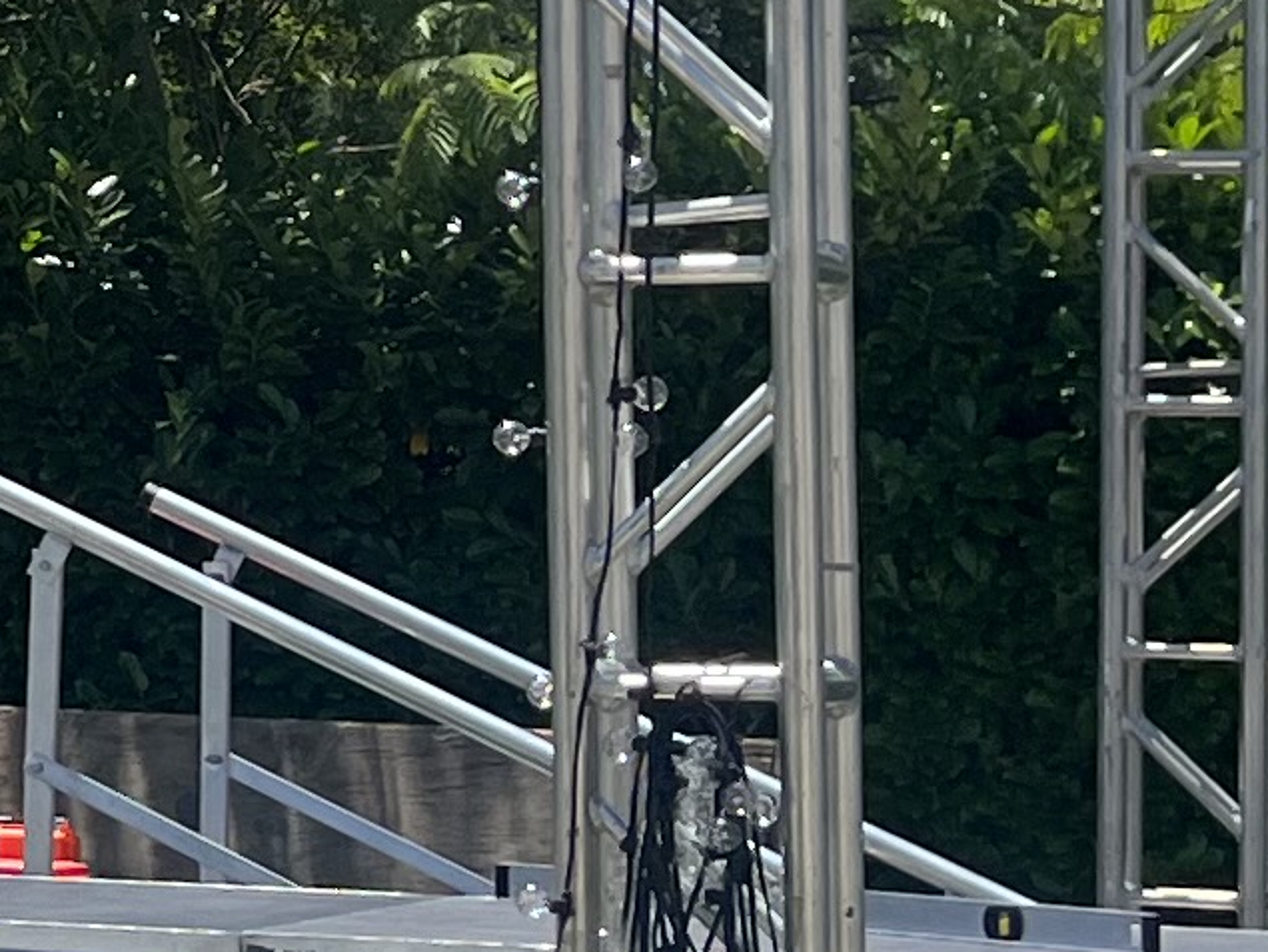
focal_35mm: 165
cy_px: 291
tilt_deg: +1.6
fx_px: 6047
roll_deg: -0.6
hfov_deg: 10.6
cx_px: -1580
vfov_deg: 9.0
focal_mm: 5.1
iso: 50
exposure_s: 1/1672
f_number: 1.6
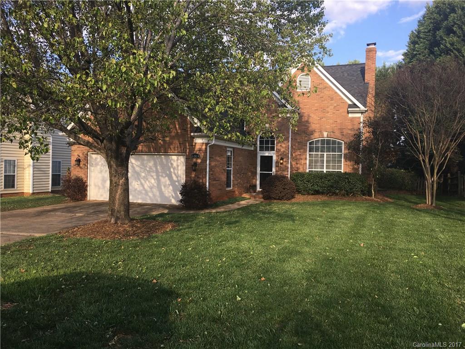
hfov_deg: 61.7
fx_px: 390
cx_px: 232
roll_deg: -0.5
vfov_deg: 48.2
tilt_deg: -0.6
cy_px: 174
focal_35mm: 29
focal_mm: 4.15
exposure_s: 1/549
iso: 25
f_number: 2.2
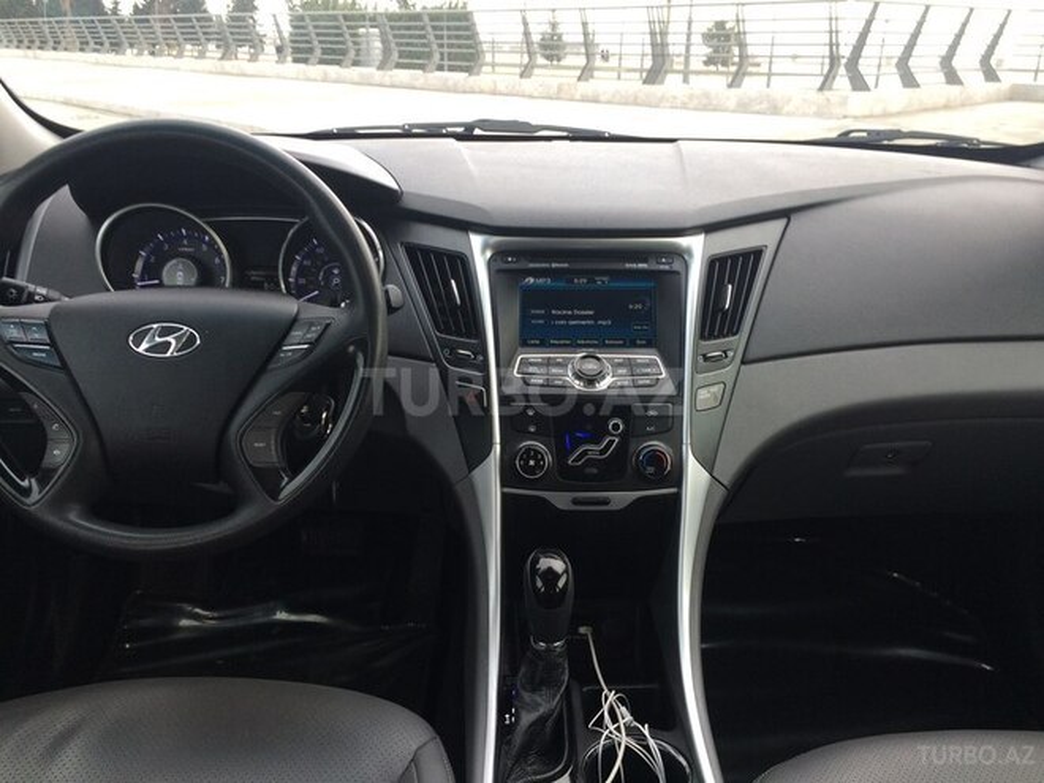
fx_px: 875
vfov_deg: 48.2
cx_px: 522
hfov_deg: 61.7
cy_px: 392
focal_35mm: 29
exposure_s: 1/109
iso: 32
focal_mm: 4.15
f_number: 2.2
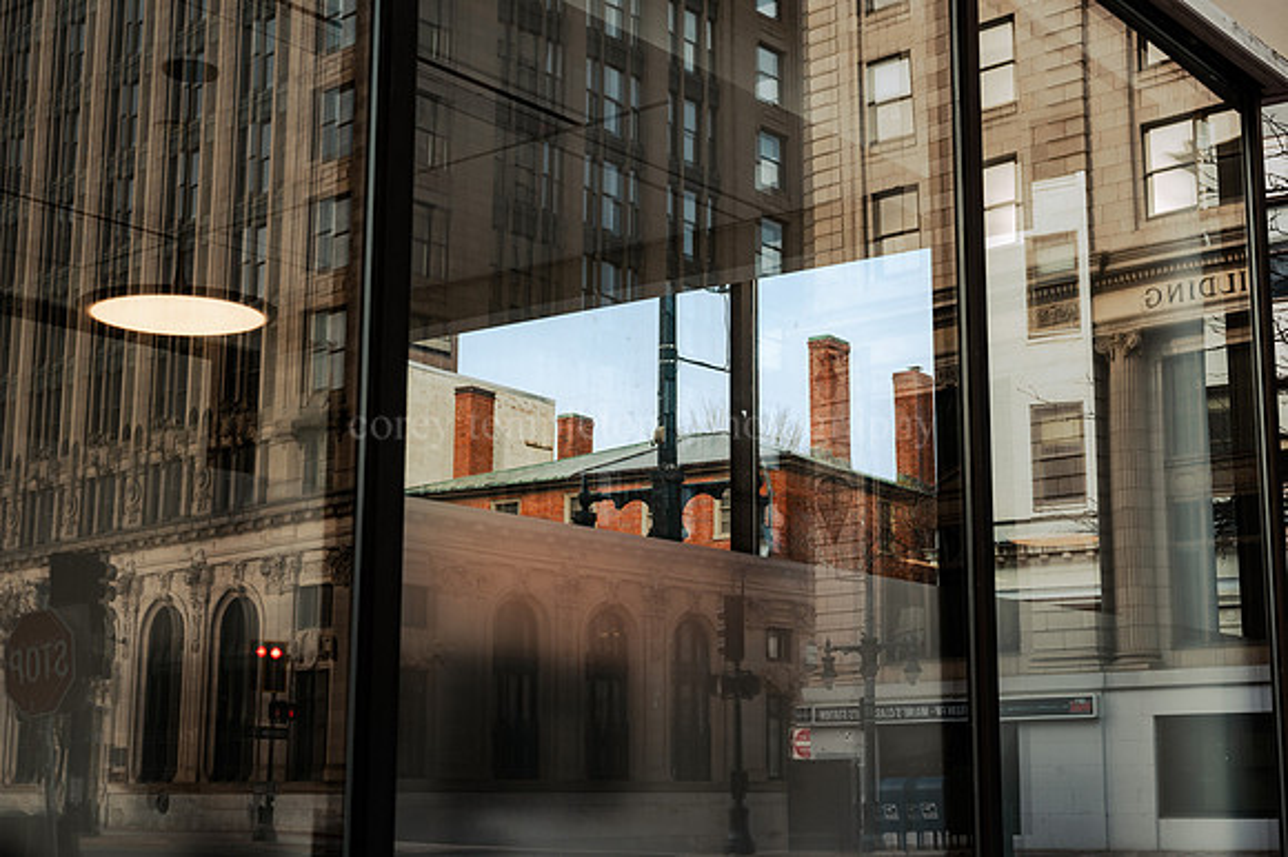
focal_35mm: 49
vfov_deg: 27.5
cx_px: 644
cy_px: 428
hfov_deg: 40.4
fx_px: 1752
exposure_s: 1/60
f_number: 8
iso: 125
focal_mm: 49
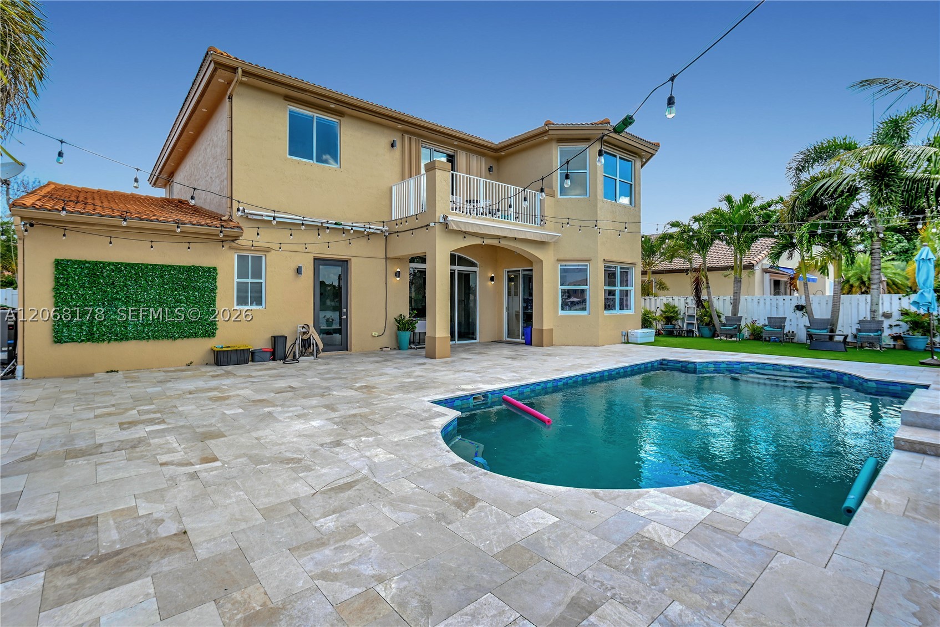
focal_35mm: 16
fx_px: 418
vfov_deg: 73.8
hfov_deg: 96.7
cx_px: 470
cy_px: 314
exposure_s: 1/125
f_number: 5.6
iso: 100
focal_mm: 16
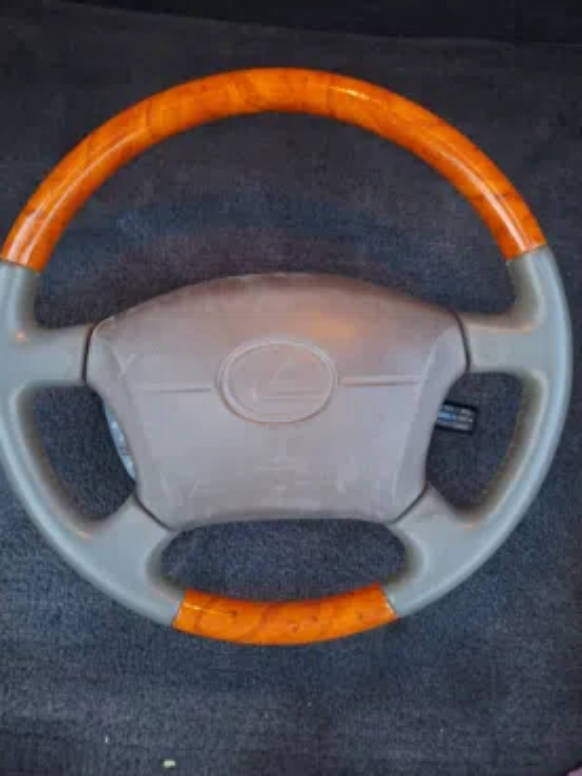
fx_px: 560
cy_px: 380
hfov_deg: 54.9
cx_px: 283
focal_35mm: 25
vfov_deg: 69.4
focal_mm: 5.54
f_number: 1.8
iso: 640
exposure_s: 1/20
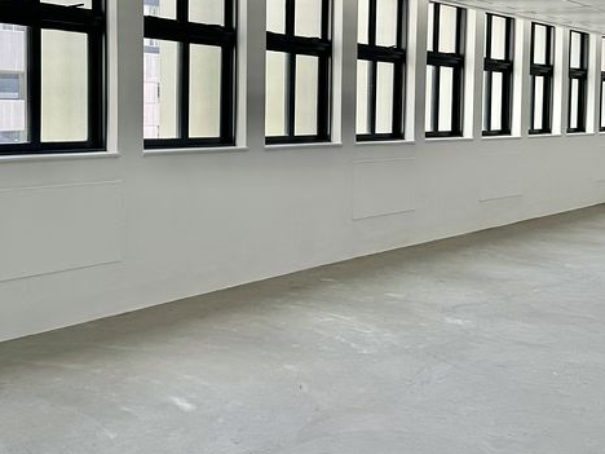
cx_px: 270
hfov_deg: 45.7
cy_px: 131
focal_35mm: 41
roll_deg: -0.8
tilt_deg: -2.1
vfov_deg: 34.6
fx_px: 717
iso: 64
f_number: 1.78
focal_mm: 6.76
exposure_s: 1/204
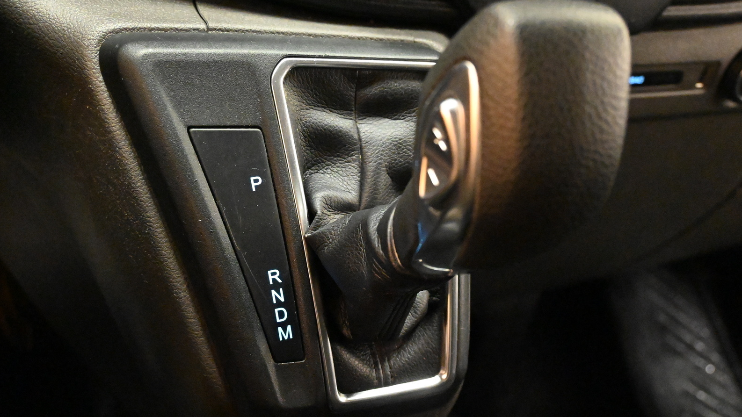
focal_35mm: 47
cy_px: 229
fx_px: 916
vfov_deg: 25.7
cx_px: 373
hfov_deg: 44.1
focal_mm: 29
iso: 16000
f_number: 5.6
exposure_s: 1/50
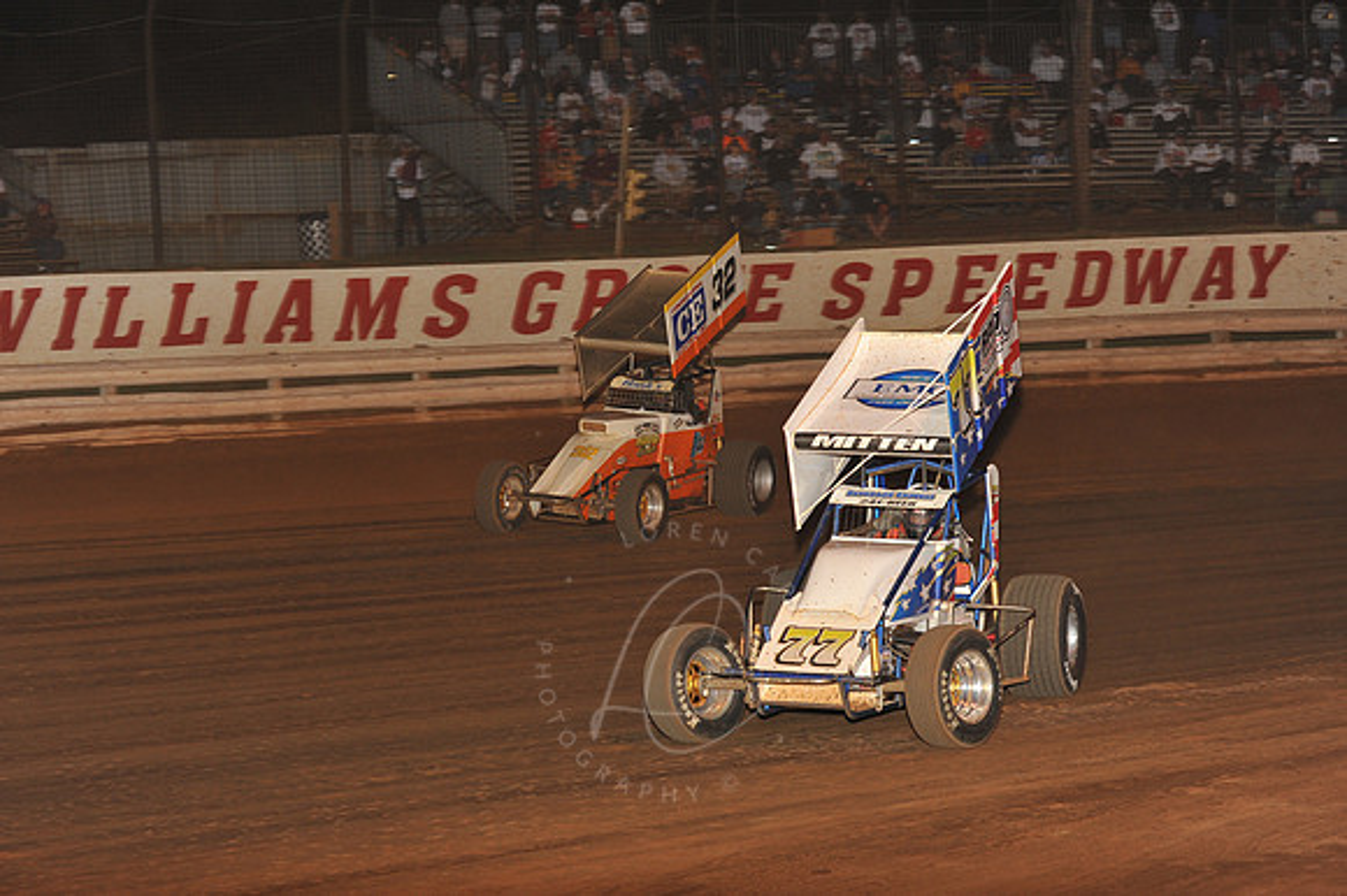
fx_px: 2992
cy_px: 448
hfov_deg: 25.4
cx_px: 674
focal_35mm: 80
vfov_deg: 17.0
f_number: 6.3
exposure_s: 1/320
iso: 1000
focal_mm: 80
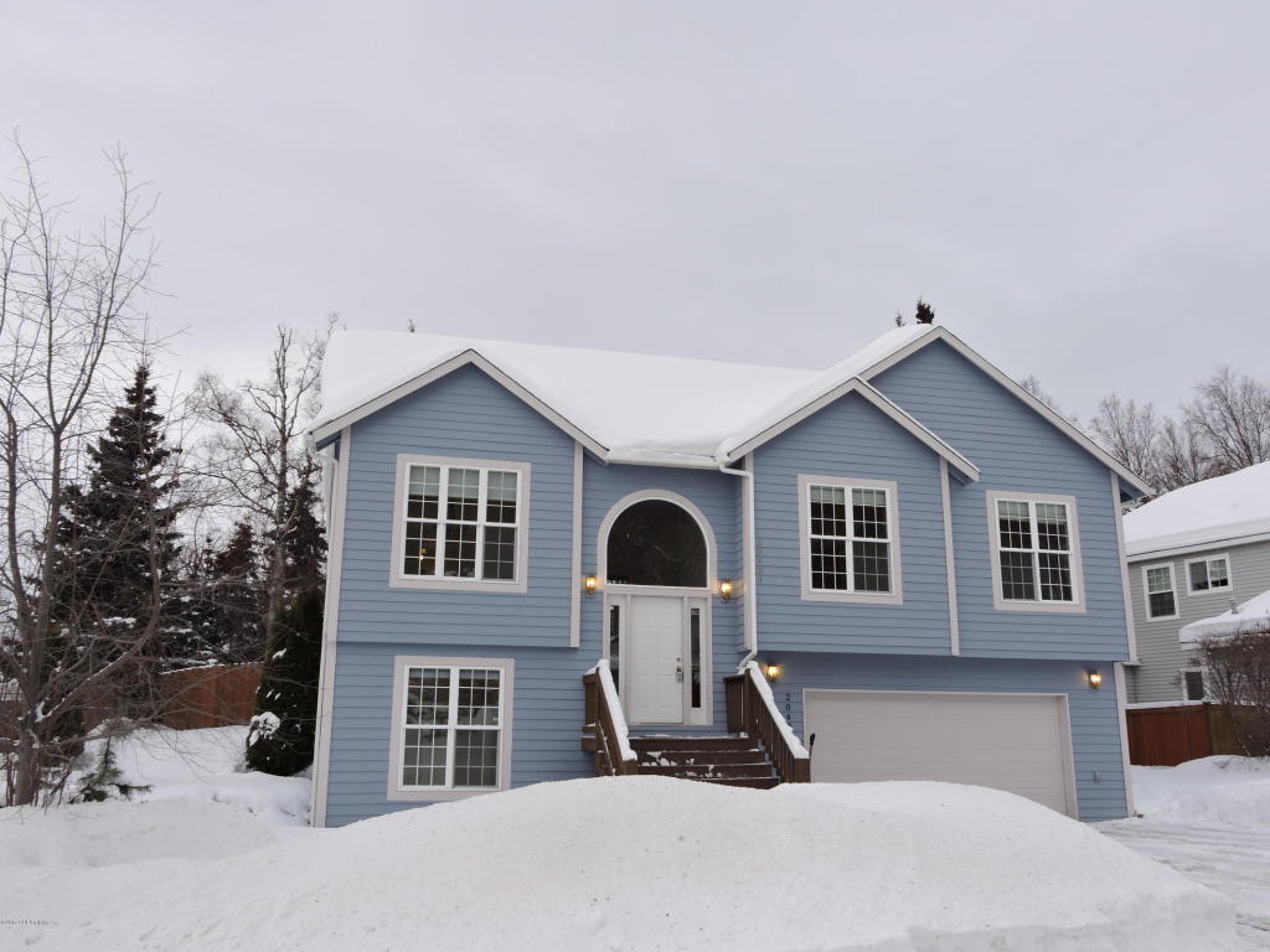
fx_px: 1101
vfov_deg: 46.8
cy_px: 476
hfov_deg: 60.0
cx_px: 635
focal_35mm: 30
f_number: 3.5
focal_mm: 5.4
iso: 100
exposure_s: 1/200
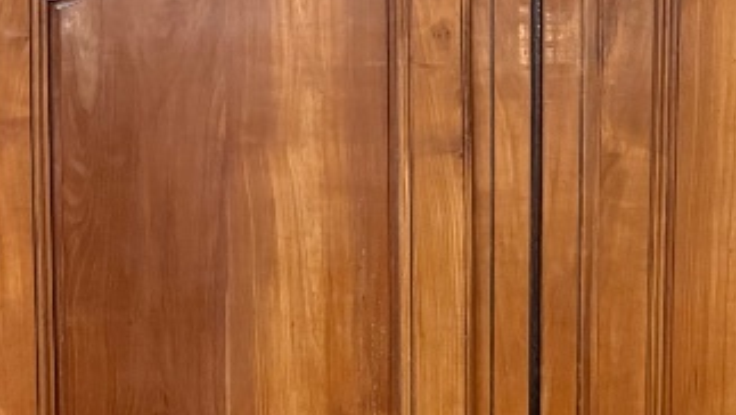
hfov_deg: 21.4
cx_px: 695
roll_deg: -2.6
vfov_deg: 12.0
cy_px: 581
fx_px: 1894
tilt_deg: -5.9
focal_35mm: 97
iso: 1000
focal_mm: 6.76
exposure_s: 1/33
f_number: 1.78
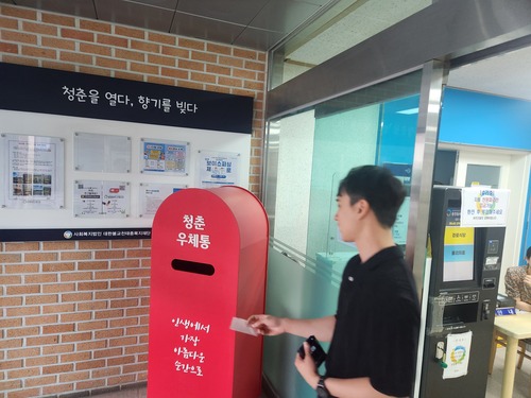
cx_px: 266
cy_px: 199
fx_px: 353
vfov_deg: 58.9
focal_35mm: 23
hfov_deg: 73.9
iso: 640
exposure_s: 1/120
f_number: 1.8
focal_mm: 5.4
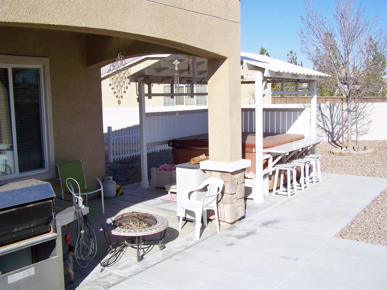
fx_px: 425
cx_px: 194
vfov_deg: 37.7
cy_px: 145
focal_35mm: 38
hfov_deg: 49.0
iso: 64
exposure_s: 1/800
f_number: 4
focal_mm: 6.3
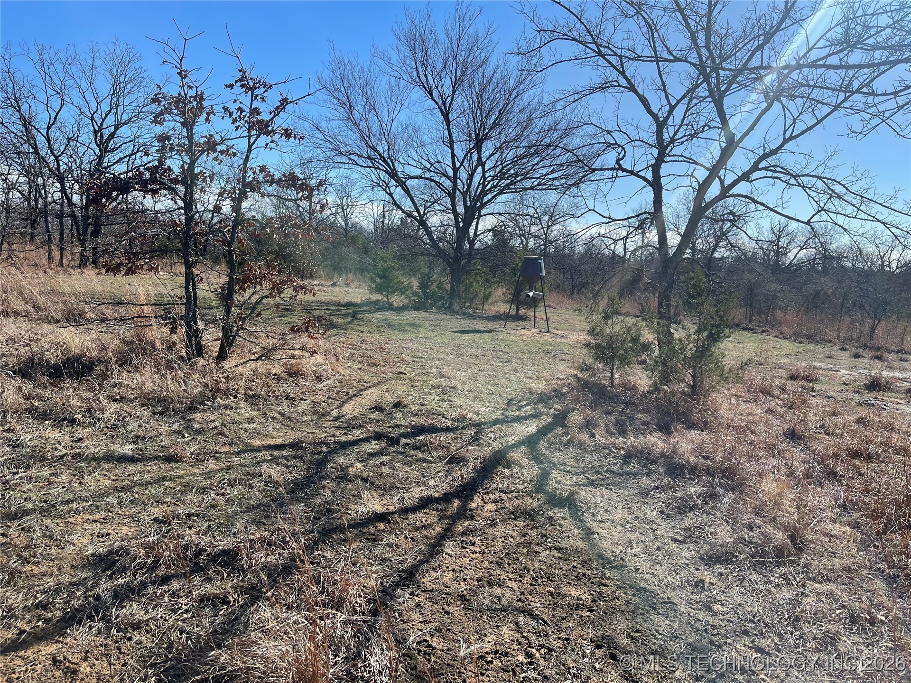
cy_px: 342
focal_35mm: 25
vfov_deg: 54.9
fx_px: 658
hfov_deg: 69.4
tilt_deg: -6.7
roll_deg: -2.5
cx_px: 456
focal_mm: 5.1
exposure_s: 1/2786
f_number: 1.6
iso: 32
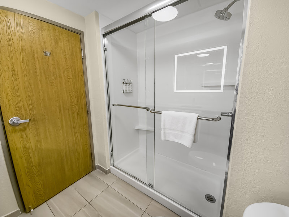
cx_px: 144
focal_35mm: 13
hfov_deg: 106.2
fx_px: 109
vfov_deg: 89.9
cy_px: 108
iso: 100
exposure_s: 1/60
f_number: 2.2
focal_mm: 2.2
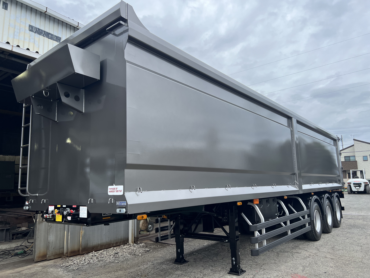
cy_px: 139
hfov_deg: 67.3
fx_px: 278
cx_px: 185
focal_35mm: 26
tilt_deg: +8.6
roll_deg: +0.6
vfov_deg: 53.1
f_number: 1.5
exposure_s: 1/1124
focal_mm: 5.7
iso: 50
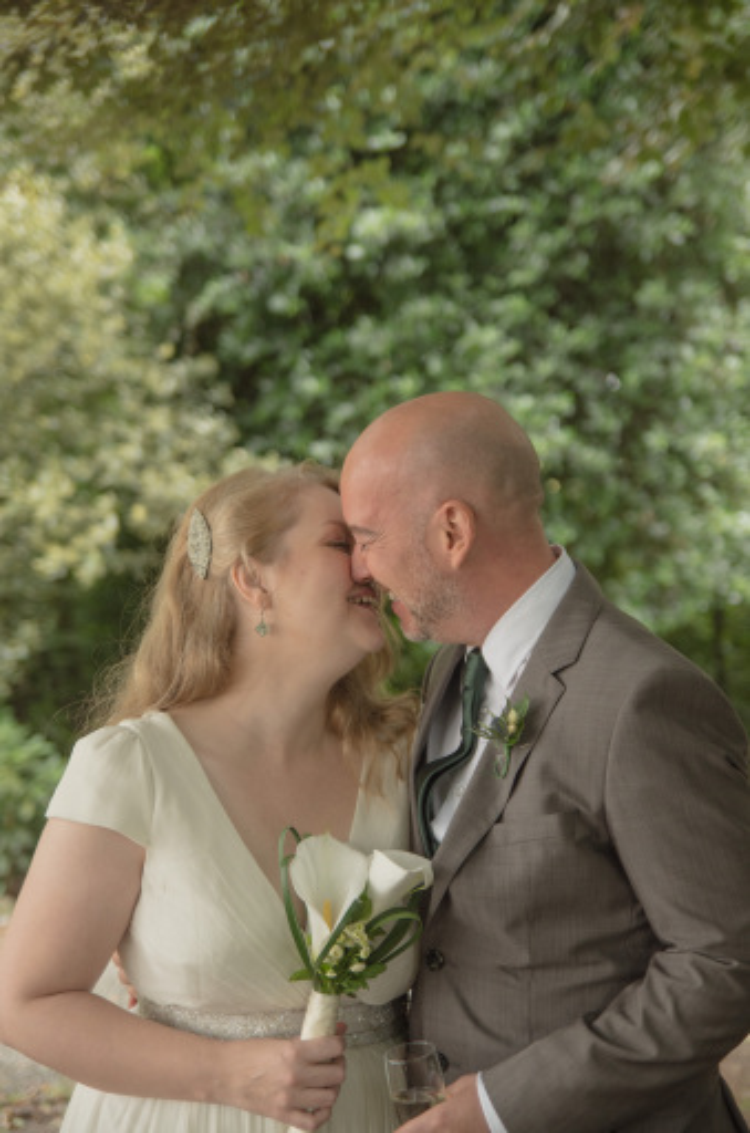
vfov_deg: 27.0
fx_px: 2355
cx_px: 375
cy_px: 566
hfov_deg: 18.1
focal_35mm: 75
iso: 640
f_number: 2.8
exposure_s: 1/125
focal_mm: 50
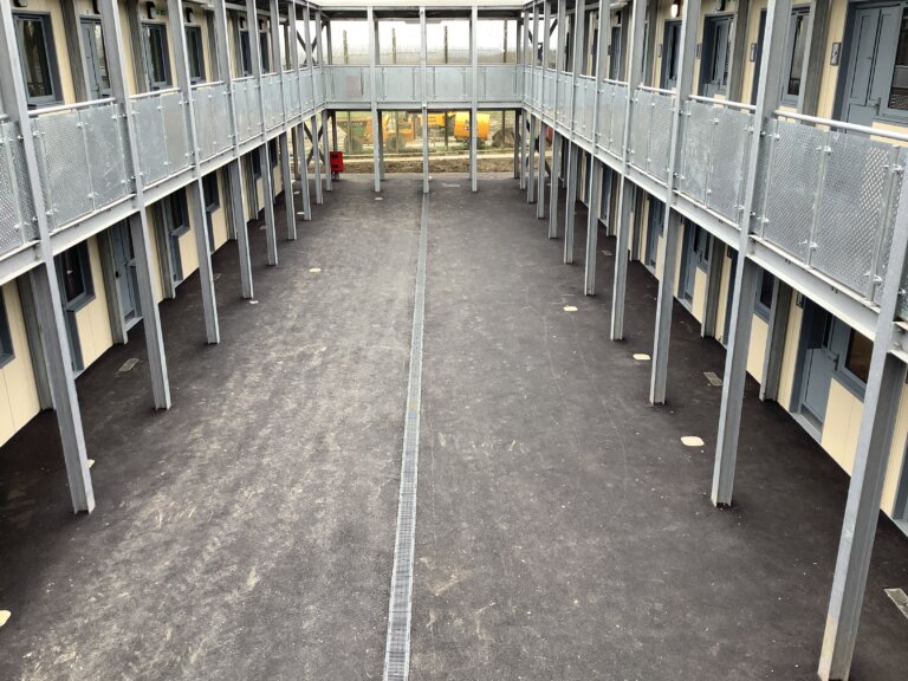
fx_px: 813
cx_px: 454
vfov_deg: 45.4
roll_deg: -0.7
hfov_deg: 58.4
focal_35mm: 31
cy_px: 340
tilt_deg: -20.0
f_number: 2.4
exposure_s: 1/100
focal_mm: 3.3
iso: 32
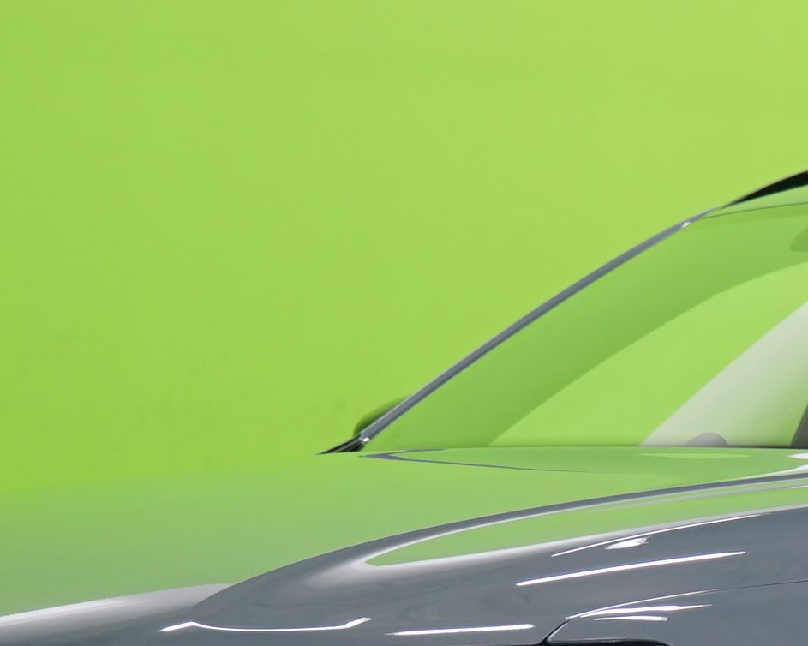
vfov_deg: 8.2
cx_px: 927
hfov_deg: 10.1
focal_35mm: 188
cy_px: 632
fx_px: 4495
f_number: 4.5
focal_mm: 48
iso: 400
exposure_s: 1/8
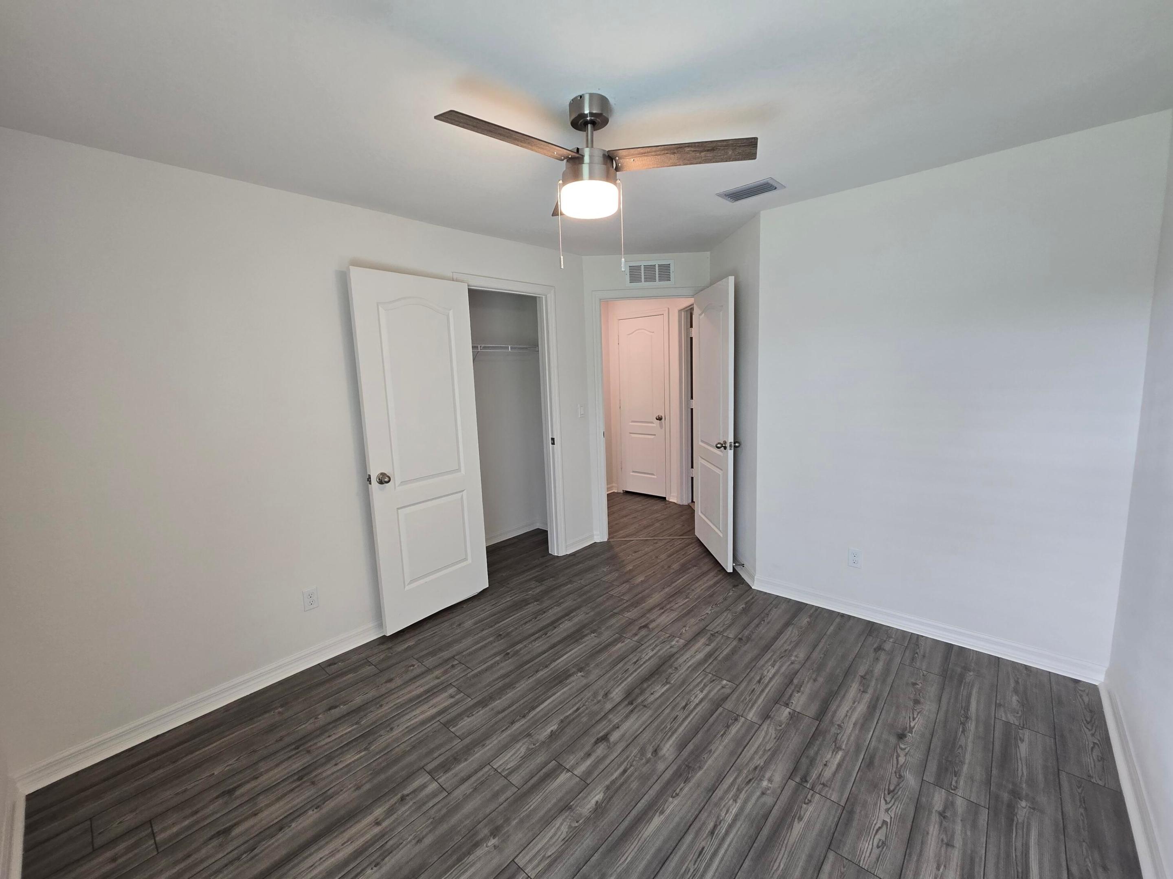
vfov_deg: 89.9
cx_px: 586
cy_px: 440
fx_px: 441
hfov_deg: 106.2
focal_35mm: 13
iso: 125
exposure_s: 1/60
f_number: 2.2
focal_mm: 2.2
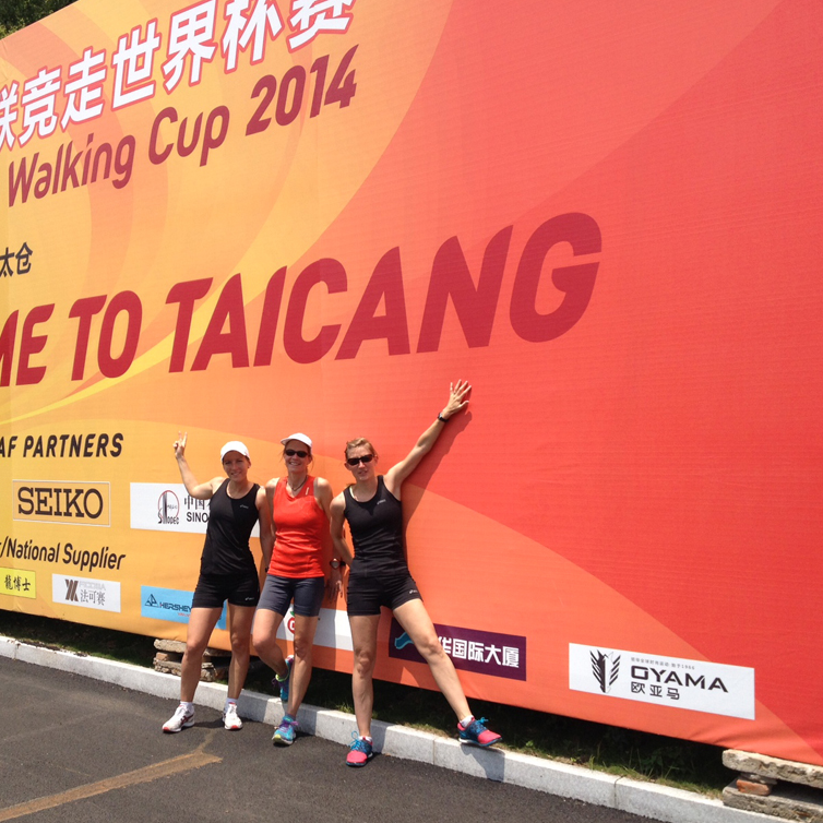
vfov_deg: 40.0
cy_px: 414
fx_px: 1130
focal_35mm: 42
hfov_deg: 39.6
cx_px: 285
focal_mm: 4.28
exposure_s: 1/1783
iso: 50
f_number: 2.4
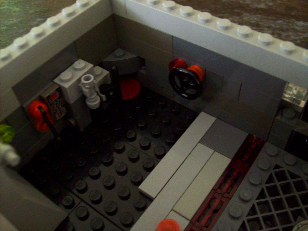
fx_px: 320
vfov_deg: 39.6
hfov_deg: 51.4
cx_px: 154
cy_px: 116
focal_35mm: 36
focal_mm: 6
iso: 200
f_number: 2.7
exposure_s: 1/4
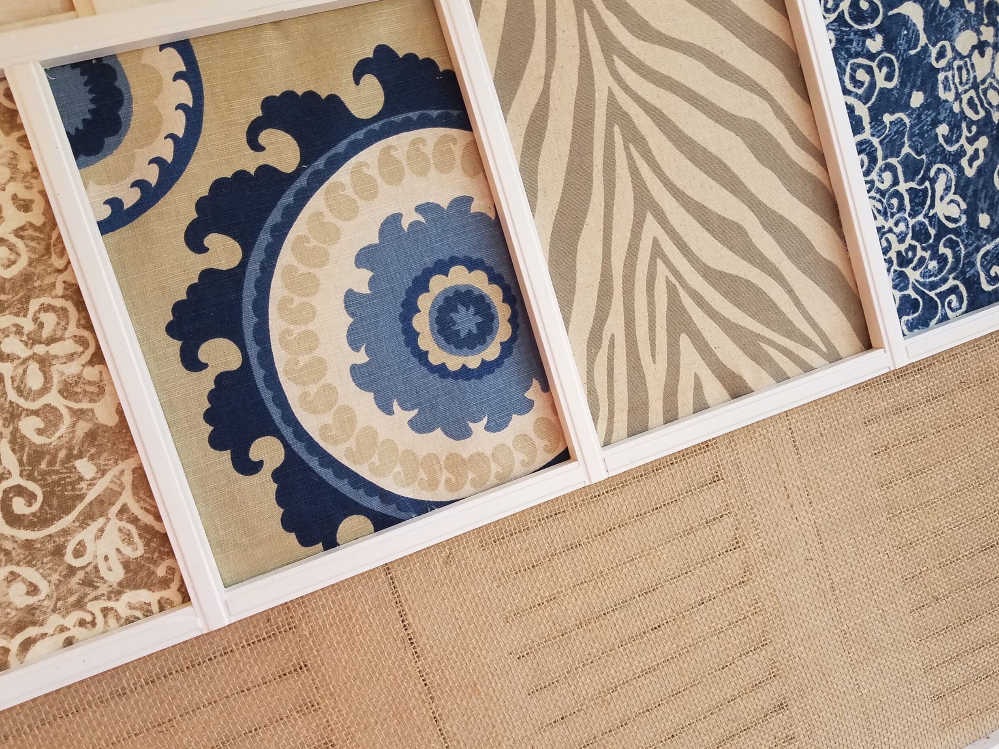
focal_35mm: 27
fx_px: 779
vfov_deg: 51.4
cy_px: 375
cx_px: 516
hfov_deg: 65.3
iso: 160
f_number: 1.7
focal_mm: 4.2
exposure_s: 1/60
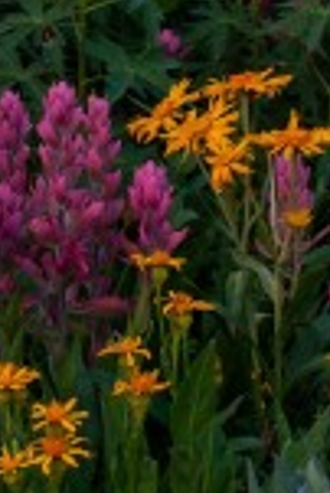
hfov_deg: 8.0
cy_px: -202
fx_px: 2346
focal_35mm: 171
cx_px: 108
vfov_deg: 11.6
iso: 200
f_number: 9
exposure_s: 3
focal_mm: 32
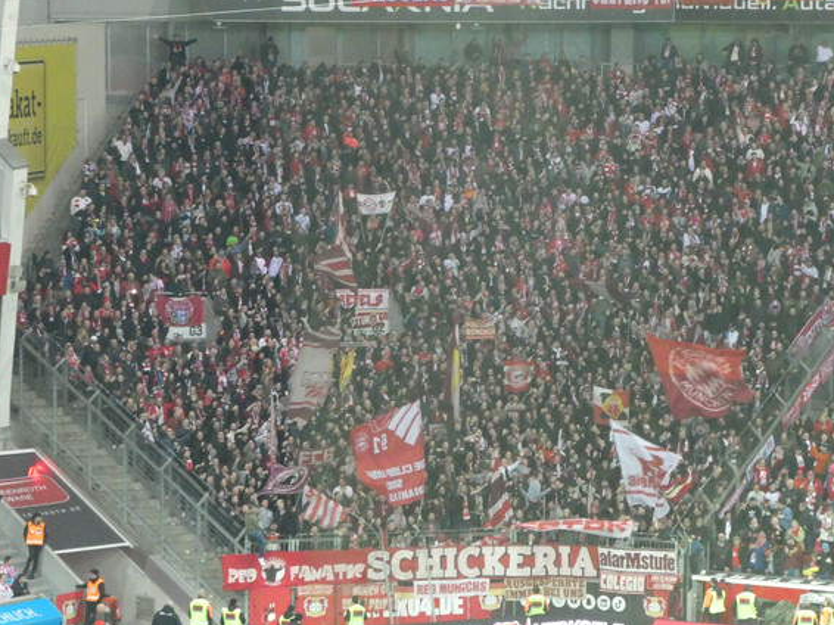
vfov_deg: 8.2
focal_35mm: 181
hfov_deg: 10.9
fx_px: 4359
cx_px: 458
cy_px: 348
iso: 1600
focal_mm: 28.7
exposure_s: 1/60
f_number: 5.5
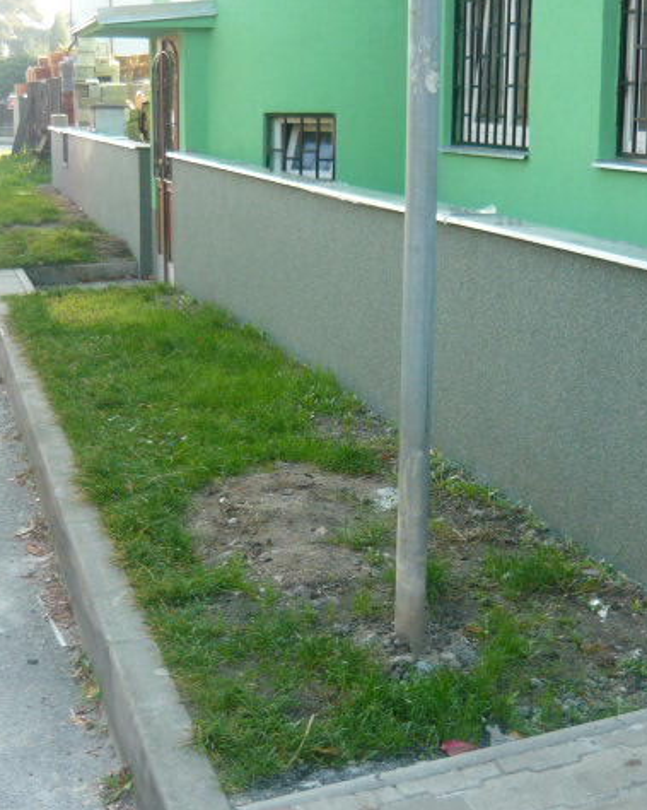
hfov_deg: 28.1
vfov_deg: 34.8
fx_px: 1293
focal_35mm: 54
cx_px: 300
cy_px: 405
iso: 100
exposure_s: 1/125
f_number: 2.8
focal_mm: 5.5
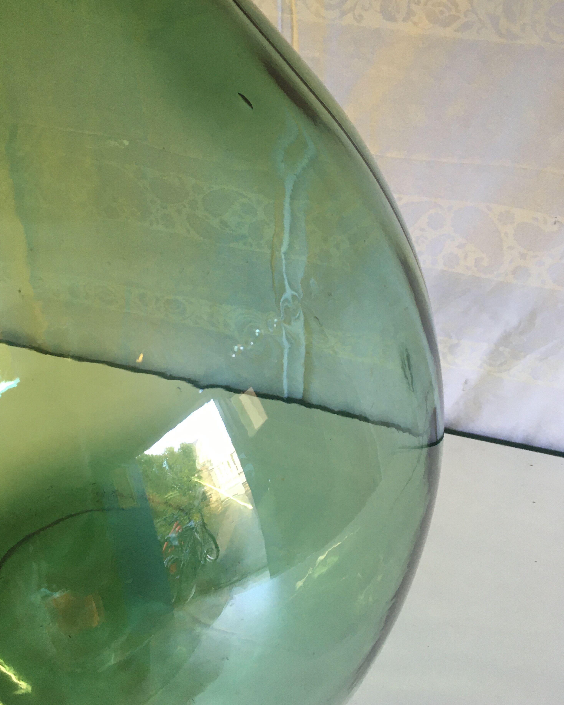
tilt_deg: -37.3
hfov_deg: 47.1
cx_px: 284
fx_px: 647
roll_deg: -2.2
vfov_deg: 57.2
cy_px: 346
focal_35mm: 31
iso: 80
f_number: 2.2
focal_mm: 4.15
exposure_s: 1/33
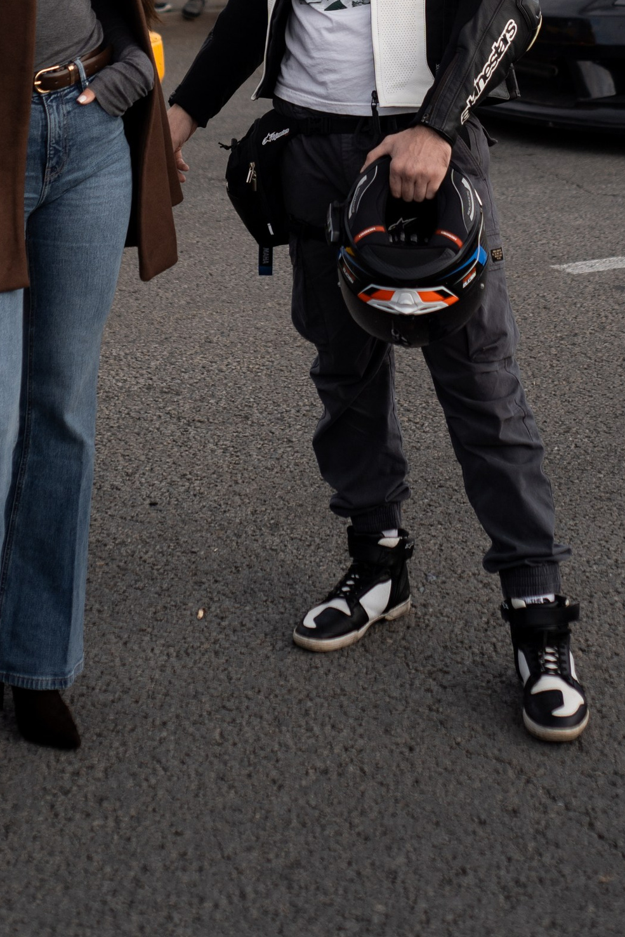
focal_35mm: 91
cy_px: -148
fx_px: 2369
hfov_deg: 15.0
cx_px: 351
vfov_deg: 21.0
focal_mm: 35
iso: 100
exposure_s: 1/1250
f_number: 2.2
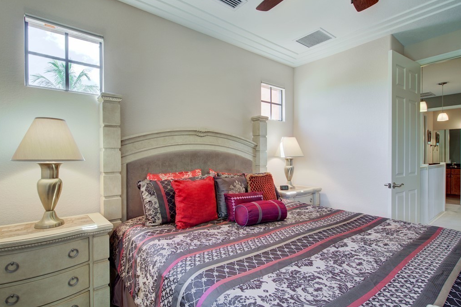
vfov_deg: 70.4
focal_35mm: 17
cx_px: 218
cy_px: 158
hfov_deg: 93.2
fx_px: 218
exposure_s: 1/4
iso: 400
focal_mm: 16
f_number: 8
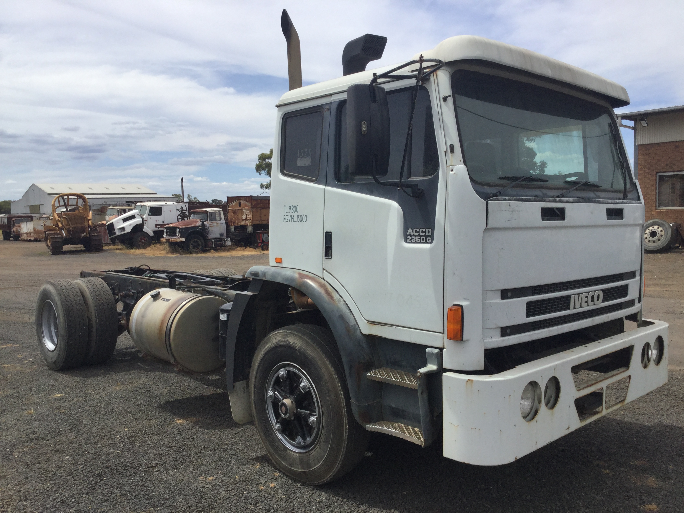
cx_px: 342
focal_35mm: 31
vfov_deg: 45.4
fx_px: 613
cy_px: 256
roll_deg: +1.6
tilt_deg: -4.5
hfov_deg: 58.4
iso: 25
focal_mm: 3.3
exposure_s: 1/2469
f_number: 2.4
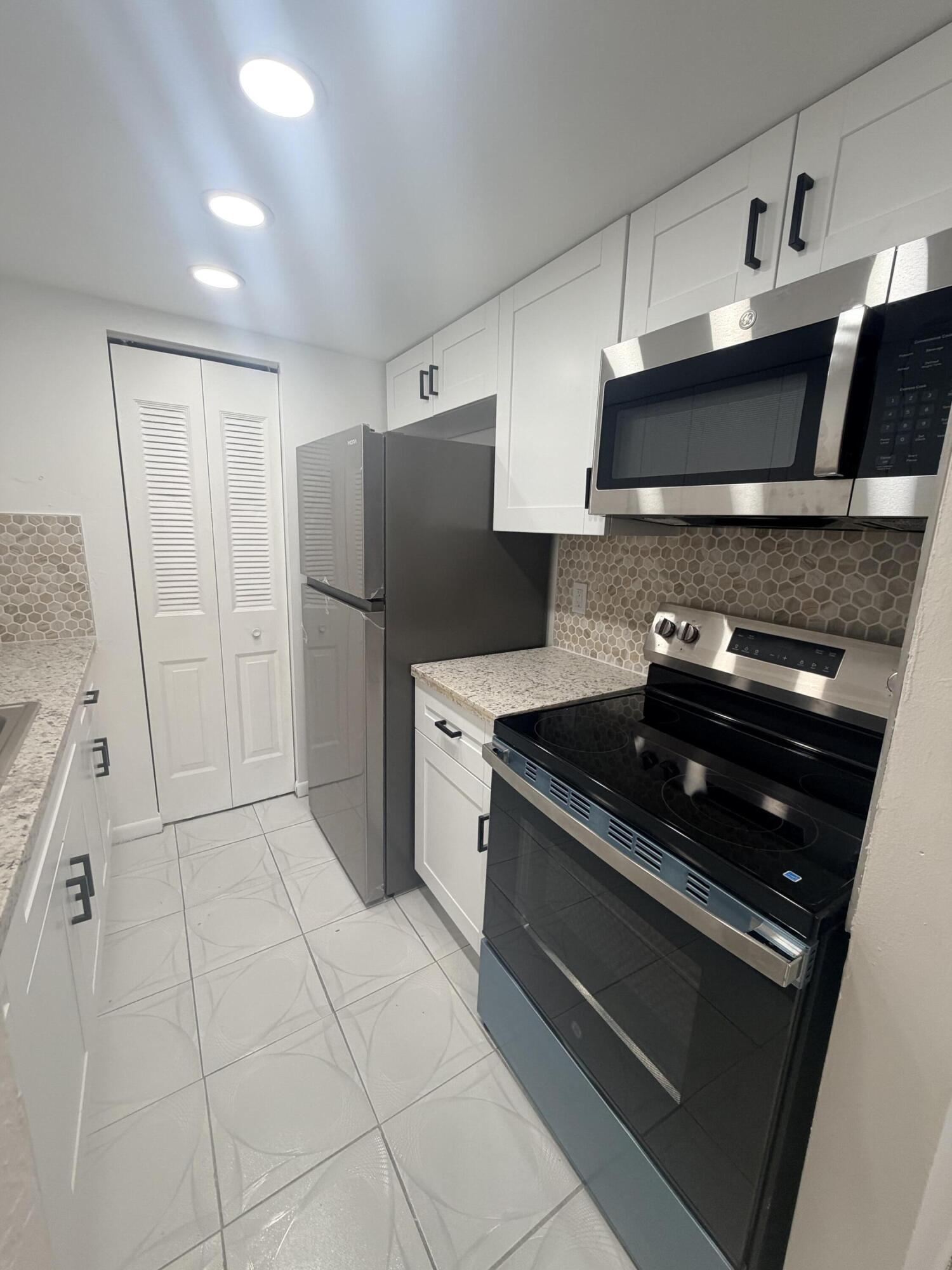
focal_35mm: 14
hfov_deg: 85.7
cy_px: 635
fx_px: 513
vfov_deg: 102.1
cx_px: 476
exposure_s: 1/120
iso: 125
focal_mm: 2.22
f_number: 2.2
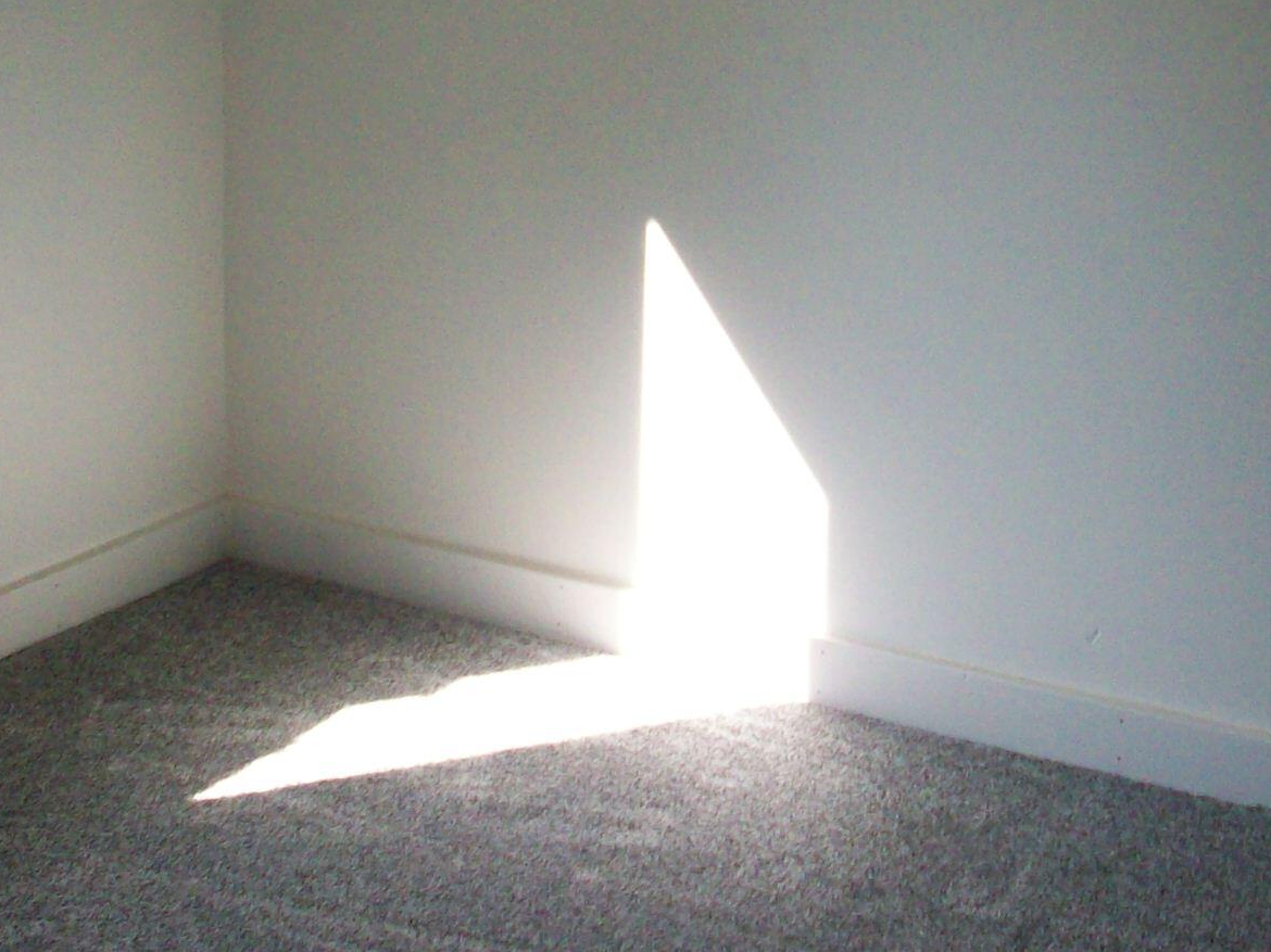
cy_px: 115
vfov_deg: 17.7
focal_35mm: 82
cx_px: 650
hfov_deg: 23.8
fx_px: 3010
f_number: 2.8
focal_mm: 6.2
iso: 163
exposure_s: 1/128
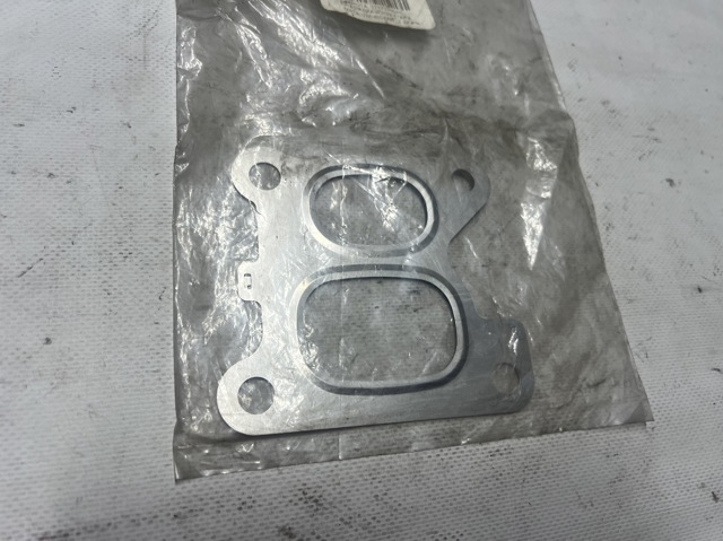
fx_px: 543
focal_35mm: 26
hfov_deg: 67.3
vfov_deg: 53.0
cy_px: 270
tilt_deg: -64.5
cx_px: 362
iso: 50
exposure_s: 1/100
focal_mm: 5.7
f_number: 1.5
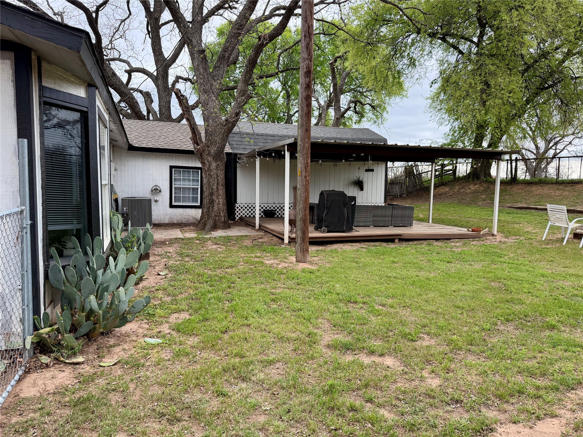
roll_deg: -1.2
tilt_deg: -5.4
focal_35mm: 24
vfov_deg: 56.8
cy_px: 218
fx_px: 404
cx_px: 292
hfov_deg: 71.6
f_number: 1.78
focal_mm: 6.76
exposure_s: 1/510
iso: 100
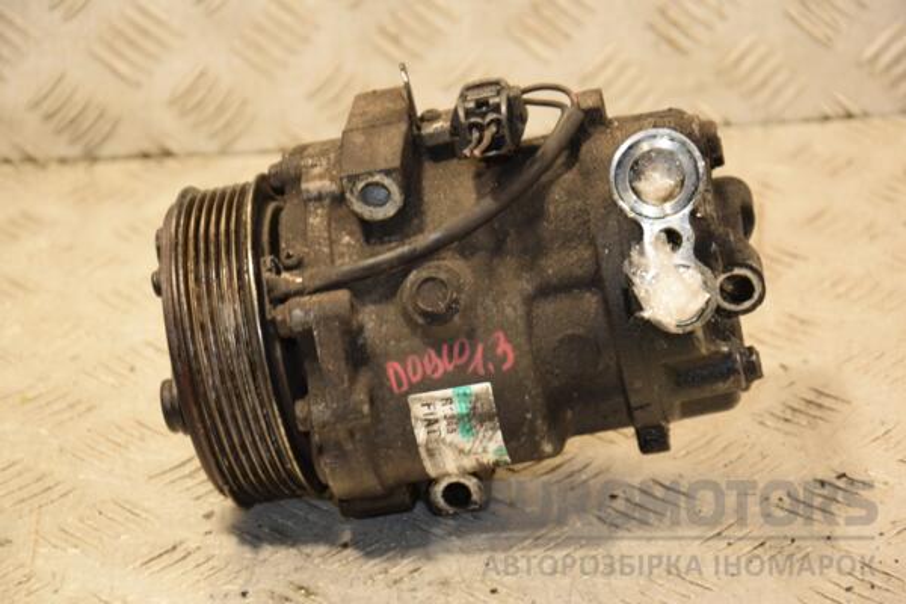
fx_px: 2831
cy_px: 302
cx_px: 453
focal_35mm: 112
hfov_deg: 18.2
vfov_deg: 12.2
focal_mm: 75
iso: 800
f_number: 5.3
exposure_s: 1/100
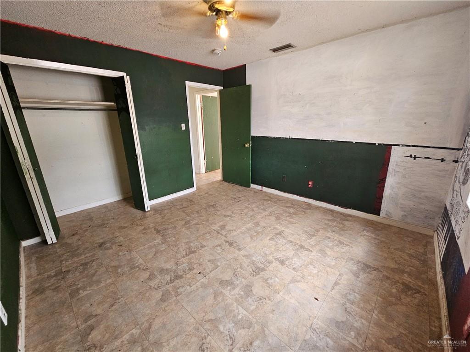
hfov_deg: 106.2
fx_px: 177
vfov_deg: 89.9
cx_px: 235
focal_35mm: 13
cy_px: 176
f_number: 2.2
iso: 320
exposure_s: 1/40
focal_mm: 2.2
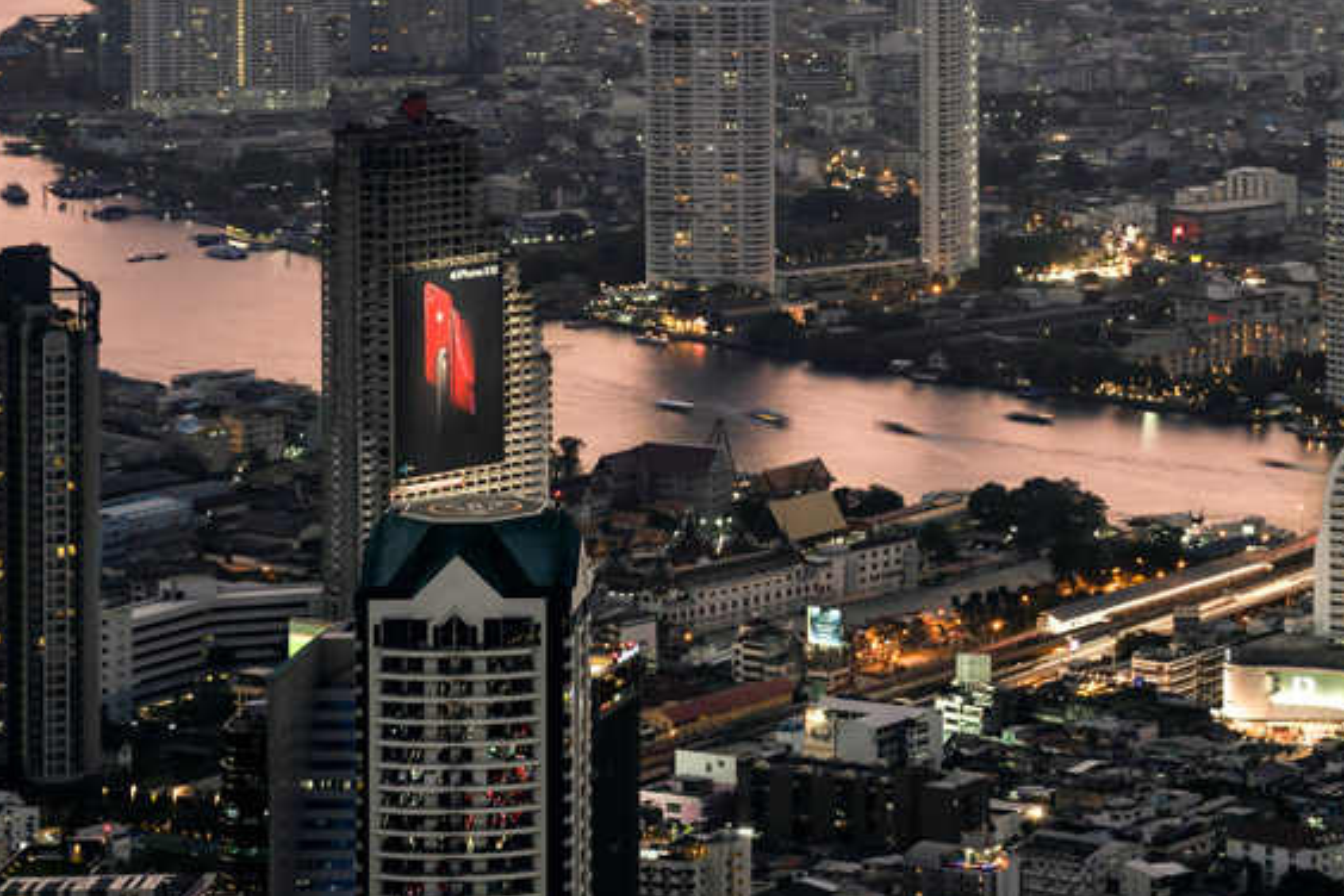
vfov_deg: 9.2
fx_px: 5562
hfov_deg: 13.6
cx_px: 1399
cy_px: 301
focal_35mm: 149
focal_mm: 70
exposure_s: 2.5
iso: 100
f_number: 8
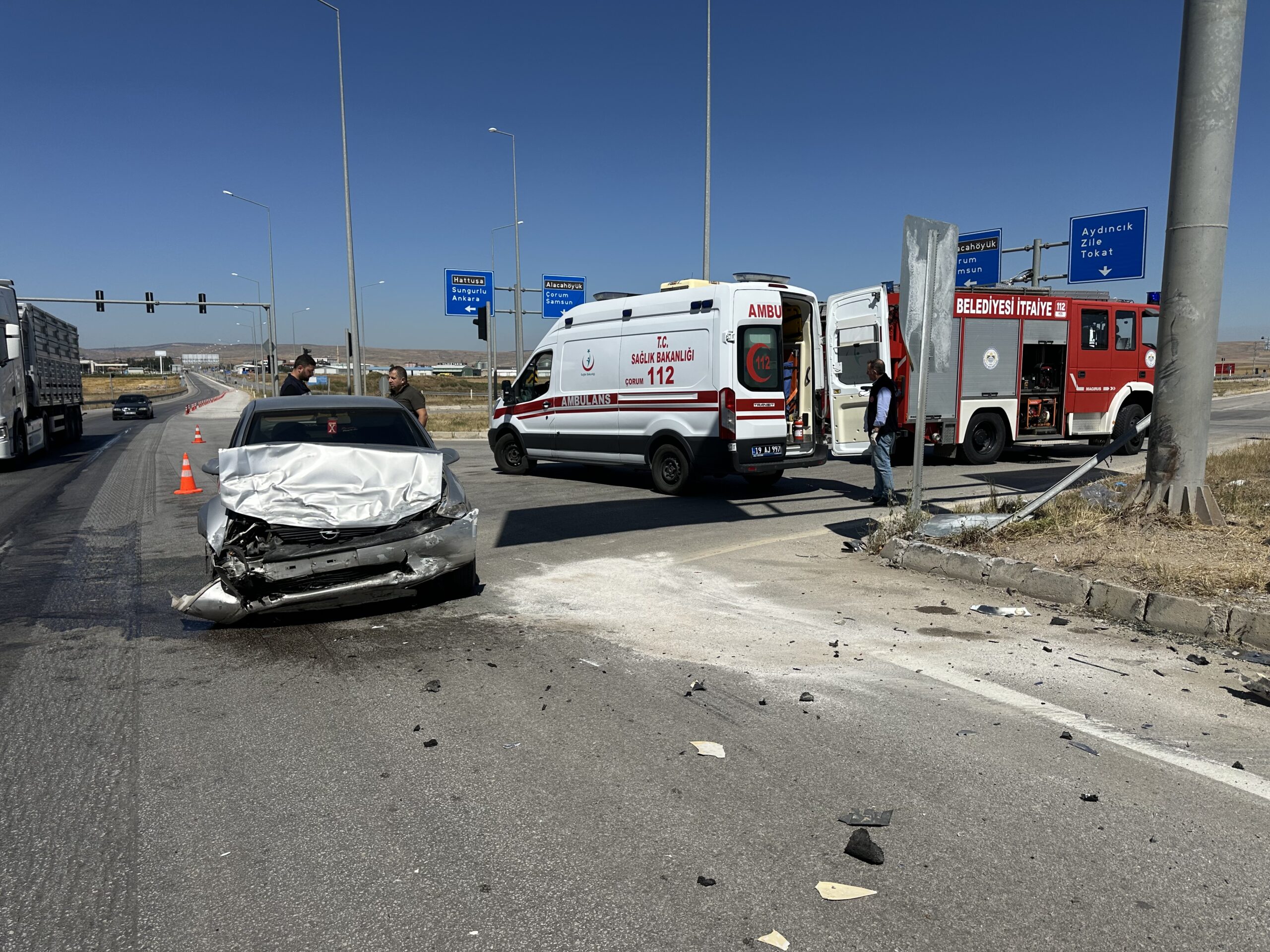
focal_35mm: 24
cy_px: 476
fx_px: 881
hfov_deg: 71.6
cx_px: 635
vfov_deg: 56.8
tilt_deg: -6.4
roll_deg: -0.4
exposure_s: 1/9709
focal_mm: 6.86
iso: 80
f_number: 1.78
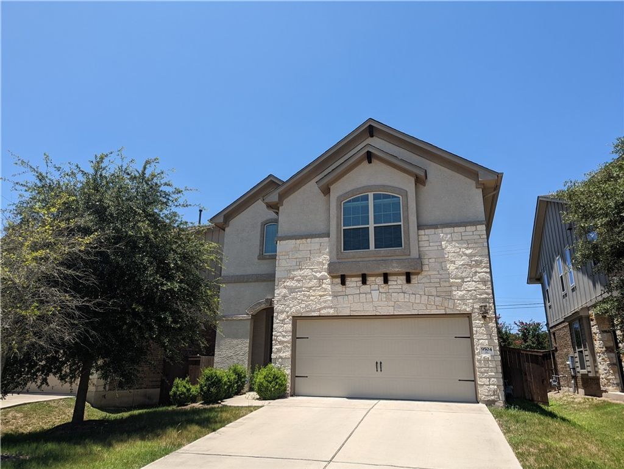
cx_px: 312
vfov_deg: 56.9
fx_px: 433
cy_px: 234
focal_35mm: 24
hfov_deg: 71.5
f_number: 1.85
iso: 44
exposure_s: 1/1825
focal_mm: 6.81
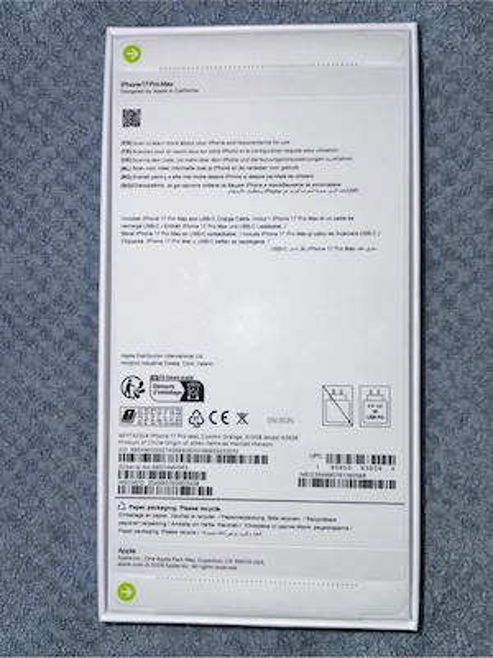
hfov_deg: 53.1
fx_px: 494
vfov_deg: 67.3
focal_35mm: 26
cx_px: 246
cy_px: 329
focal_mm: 4.2
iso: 32
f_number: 1.6
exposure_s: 1/917
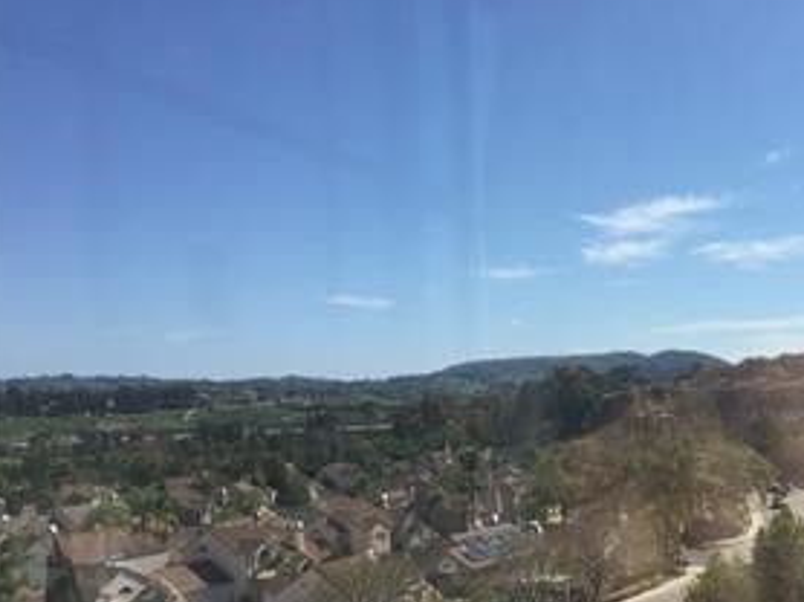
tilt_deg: -3.3
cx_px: 630
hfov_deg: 39.1
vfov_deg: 30.4
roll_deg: +1.0
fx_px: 1091
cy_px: 441
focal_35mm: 47
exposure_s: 1/2475
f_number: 2.2
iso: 32
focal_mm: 4.15
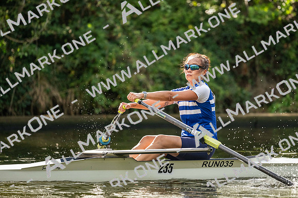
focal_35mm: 400
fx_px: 3310
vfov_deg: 3.4
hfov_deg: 5.2
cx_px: 149
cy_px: 99
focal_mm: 400
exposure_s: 1/2500
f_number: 4.5
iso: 1400
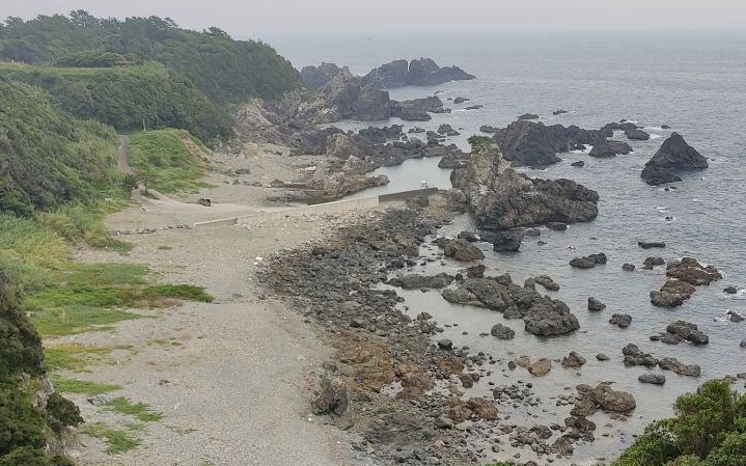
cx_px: 480
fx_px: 935
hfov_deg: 43.1
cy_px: 257
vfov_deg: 28.0
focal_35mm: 46
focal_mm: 4.74
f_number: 1.79
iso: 100
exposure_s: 1/626
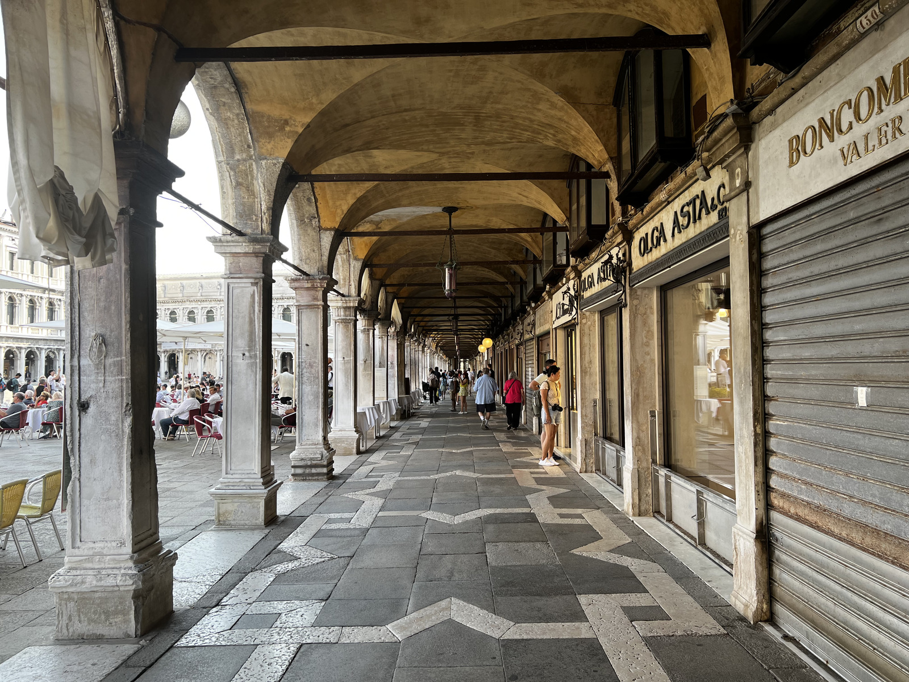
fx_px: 683
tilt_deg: +2.2
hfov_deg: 67.3
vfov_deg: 53.1
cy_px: 341
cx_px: 454
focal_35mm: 26
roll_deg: +0.7
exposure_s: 1/233
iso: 40
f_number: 1.5
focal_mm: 5.7
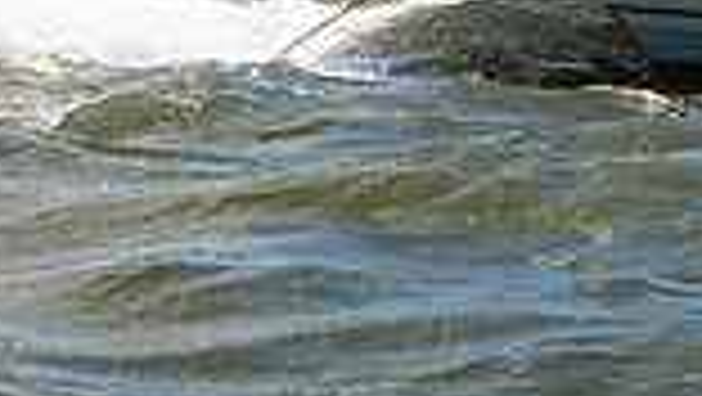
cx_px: -243
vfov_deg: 2.9
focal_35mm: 423
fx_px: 7879
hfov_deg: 5.1
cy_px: -371
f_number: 5.6
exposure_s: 1/1600
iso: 320
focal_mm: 105
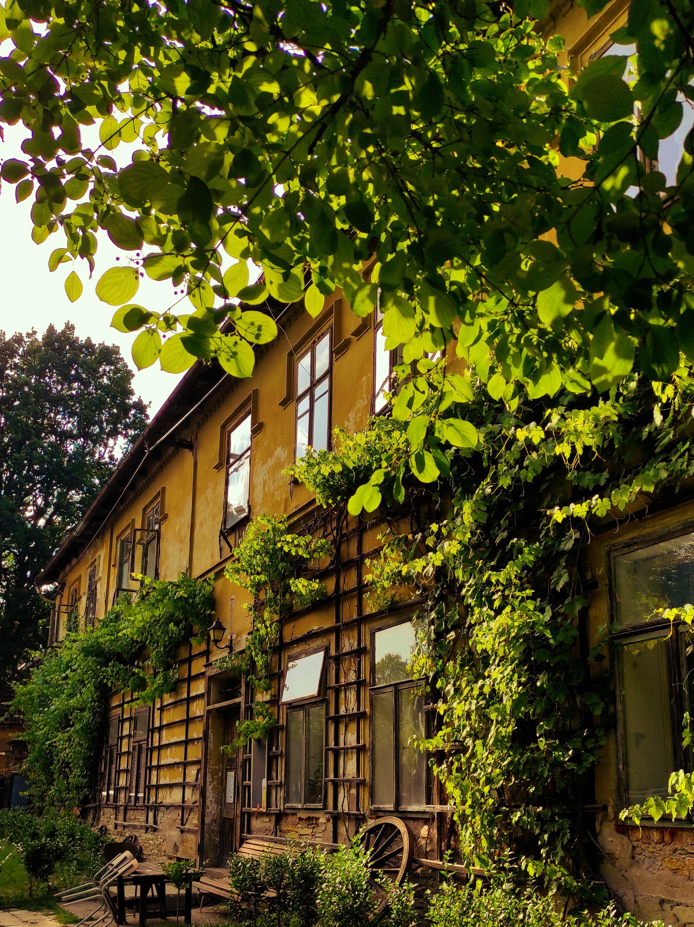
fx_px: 883
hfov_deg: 42.9
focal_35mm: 33
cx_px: 331
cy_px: 605
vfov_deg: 54.4
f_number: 1.89
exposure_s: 1/1250
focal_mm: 5.43
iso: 100
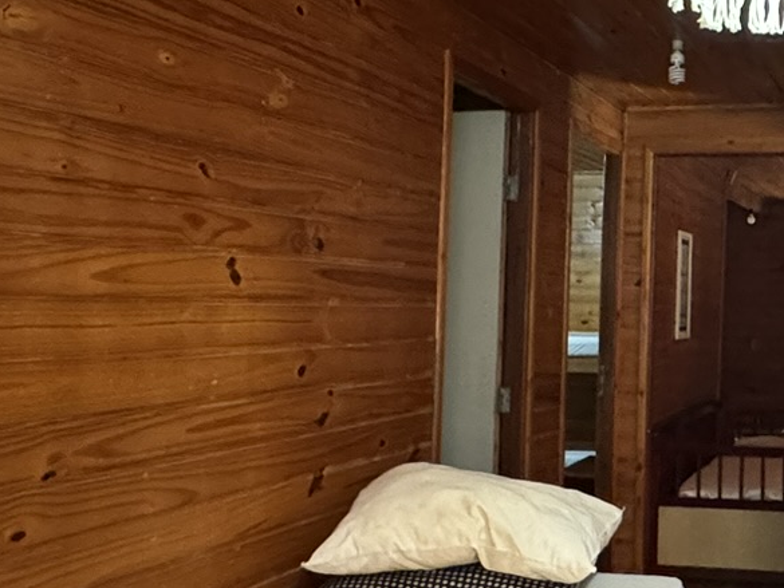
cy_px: 257
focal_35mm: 49
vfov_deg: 29.7
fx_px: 1110
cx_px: 764
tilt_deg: +2.2
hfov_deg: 35.6
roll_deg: -0.2
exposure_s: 1/60
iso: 1000
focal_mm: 2.22
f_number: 2.2
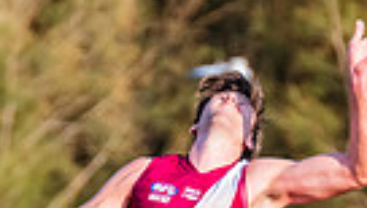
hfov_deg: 0.7
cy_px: 448
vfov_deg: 0.4
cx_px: -10
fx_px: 28158
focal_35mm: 2889
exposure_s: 1/1250
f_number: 7.1
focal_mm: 420
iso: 800
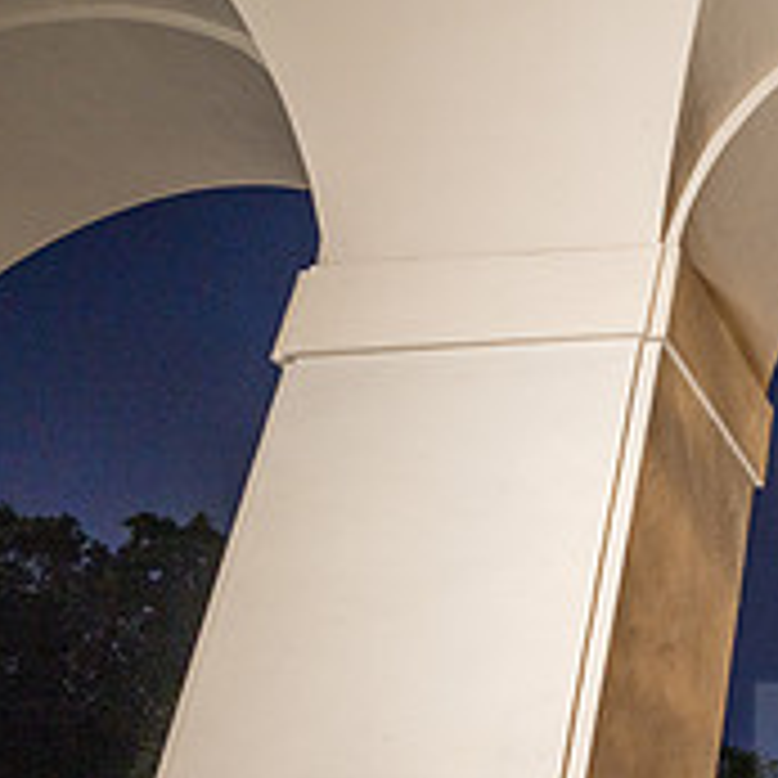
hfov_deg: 28.5
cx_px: 1147
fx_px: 1017
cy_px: 789
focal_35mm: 40
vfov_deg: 37.2
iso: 800
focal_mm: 14
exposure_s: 1/160
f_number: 2.8
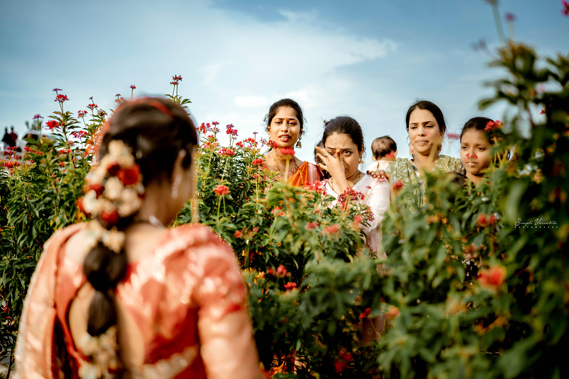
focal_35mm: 35
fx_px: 553
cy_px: 190
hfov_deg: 54.4
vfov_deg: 37.9
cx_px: 284
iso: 80
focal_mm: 35
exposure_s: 1/1600
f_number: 1.4
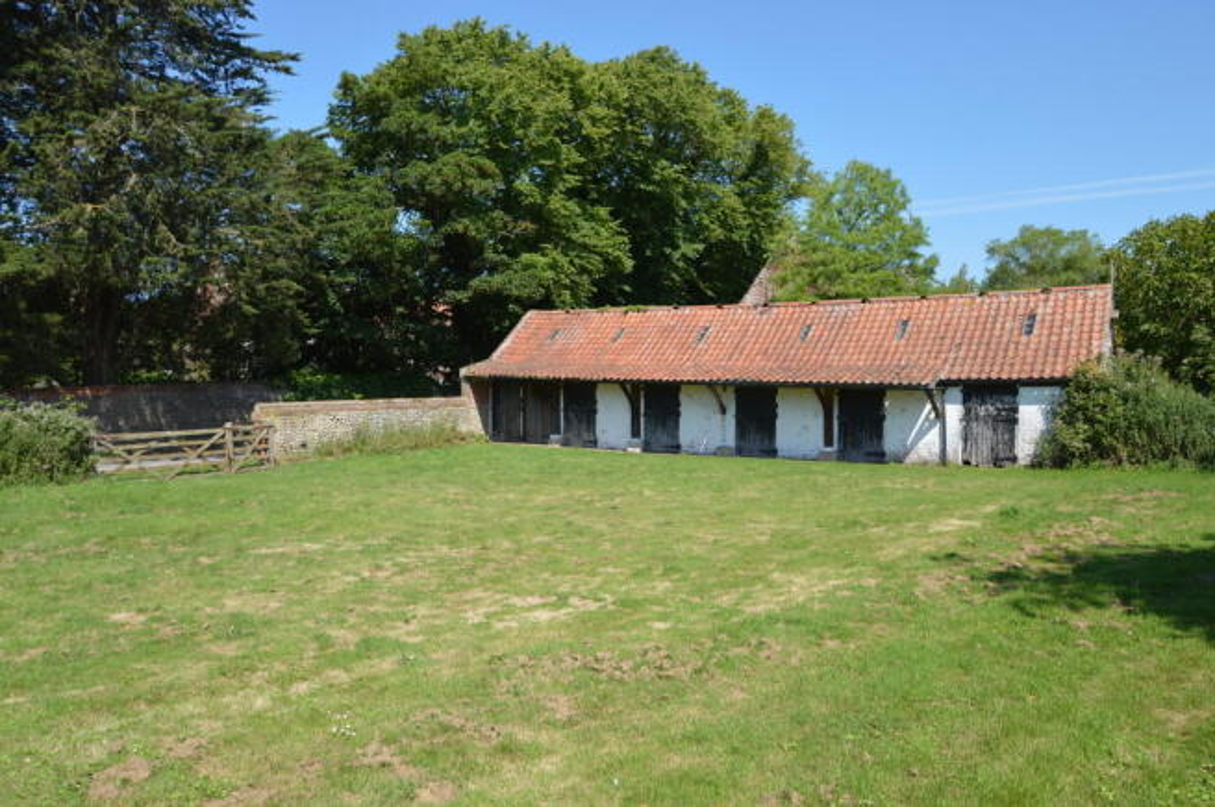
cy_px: 404
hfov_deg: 73.8
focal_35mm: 24
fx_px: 809
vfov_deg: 53.0
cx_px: 608
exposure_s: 1/200
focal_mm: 16
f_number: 7.1
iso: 100
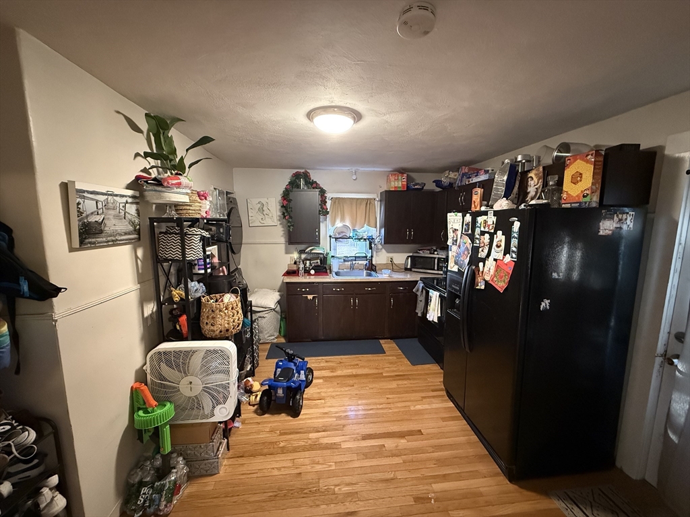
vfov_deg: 85.7
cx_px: 345
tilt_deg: -7.5
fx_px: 279
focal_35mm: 14
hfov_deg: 102.1
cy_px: 258
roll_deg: -0.4
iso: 1250
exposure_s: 1/40
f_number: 2.2
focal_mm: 2.22
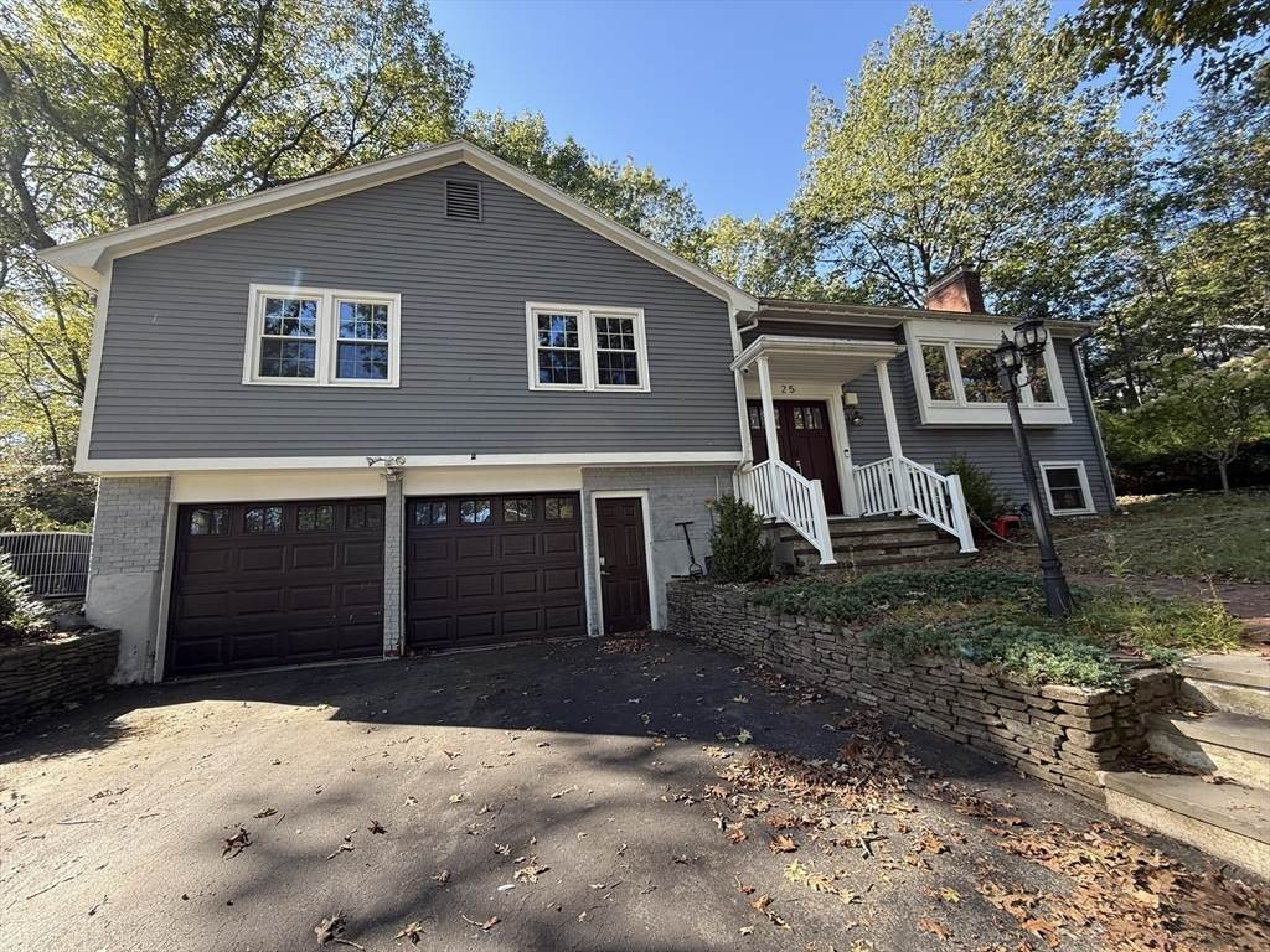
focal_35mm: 14
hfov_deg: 102.1
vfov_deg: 85.7
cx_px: 635
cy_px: 476
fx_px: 514
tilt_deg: +10.9
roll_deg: +3.8
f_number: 2.2
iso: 50
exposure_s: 1/99
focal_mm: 2.22
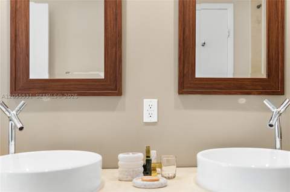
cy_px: 96
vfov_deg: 37.8
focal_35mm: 35
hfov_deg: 54.5
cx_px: 145
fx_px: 282
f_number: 2.8
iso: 640
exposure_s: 1/40
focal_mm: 35
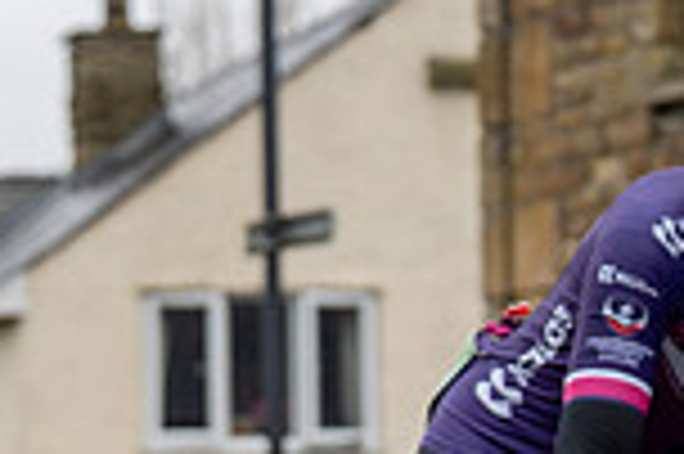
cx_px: -598
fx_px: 5067
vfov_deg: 5.1
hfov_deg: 7.5
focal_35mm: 267
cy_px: 501
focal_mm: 70
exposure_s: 1/1000
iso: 400
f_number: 4
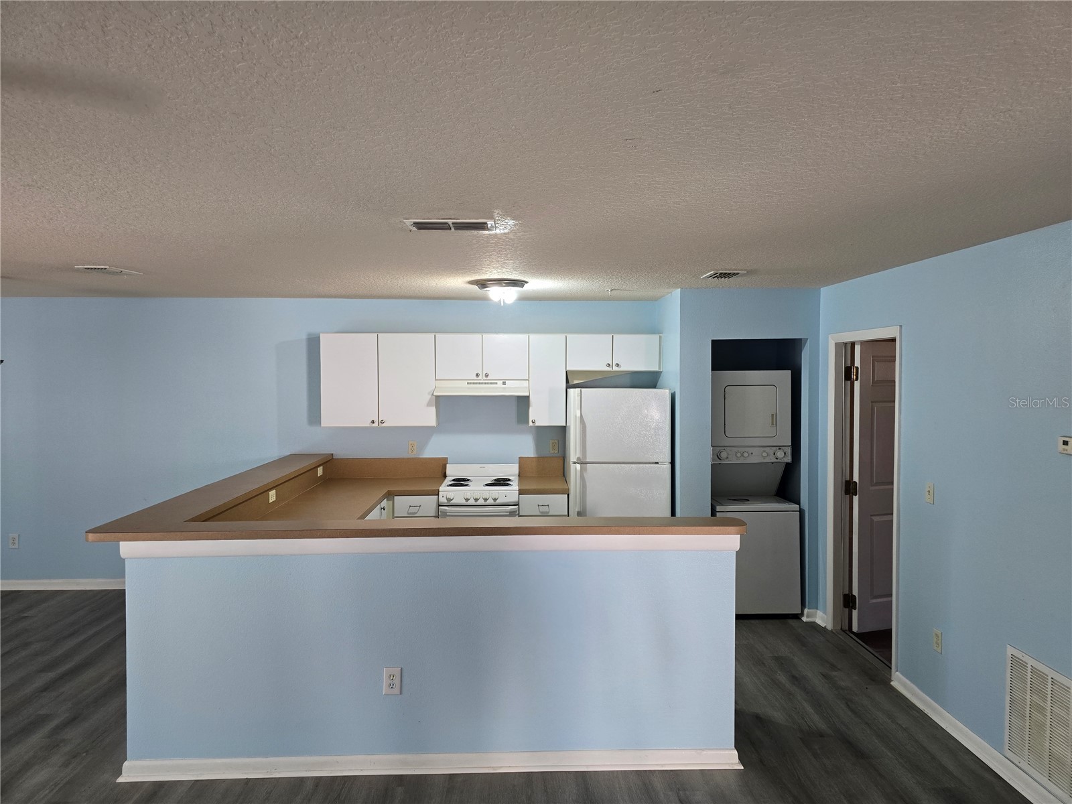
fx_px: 712
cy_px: 402
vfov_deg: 58.9
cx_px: 536
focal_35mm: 23
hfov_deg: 73.9
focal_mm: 6.3
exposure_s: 1/120
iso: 160
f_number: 1.7
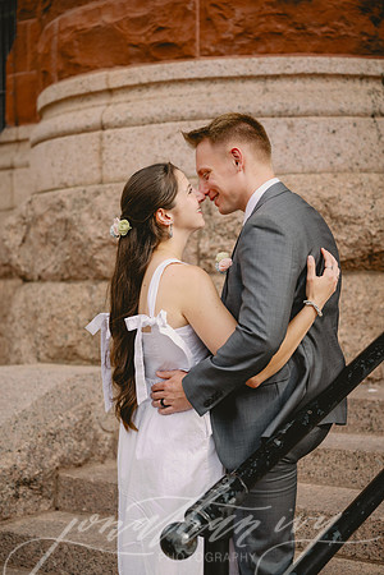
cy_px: 288
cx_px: 192
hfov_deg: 19.5
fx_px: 1120
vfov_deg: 28.8
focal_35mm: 70
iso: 400
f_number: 2.8
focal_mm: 70
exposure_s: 1/3200
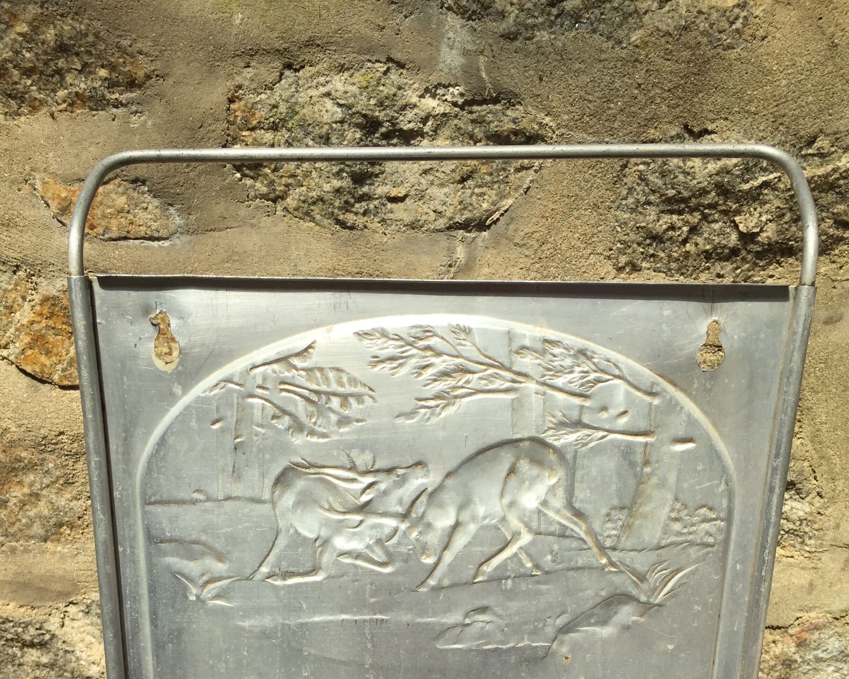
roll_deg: +0.7
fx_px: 955
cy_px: 566
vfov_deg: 37.4
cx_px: 425
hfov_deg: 47.9
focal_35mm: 38
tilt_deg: -24.8
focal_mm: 4.15
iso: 32
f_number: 2.2
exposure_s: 1/1163
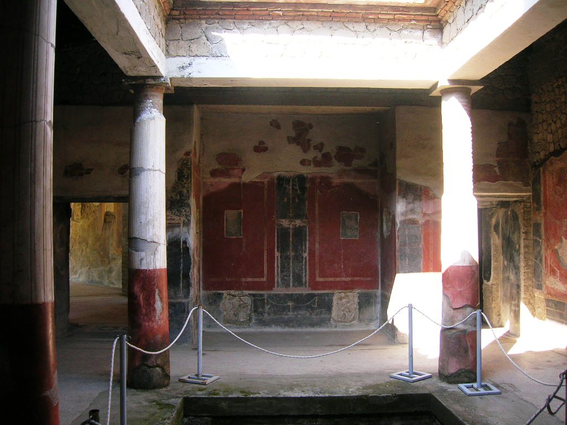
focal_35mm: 34
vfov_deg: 41.8
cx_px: 284
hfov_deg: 54.0
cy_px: 212
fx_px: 557
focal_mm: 5.7
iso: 50
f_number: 2.9
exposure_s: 1/63.3
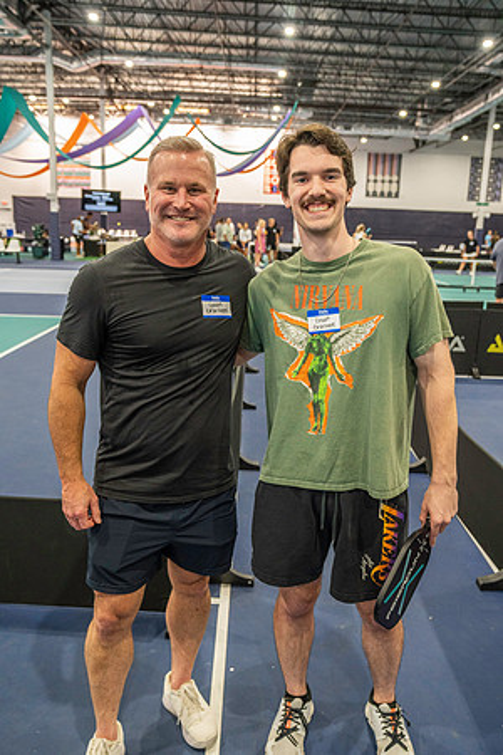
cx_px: 252
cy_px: 378
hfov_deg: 43.6
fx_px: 629
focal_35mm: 30
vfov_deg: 61.9
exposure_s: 1/200
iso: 4000
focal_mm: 30
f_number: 4.5
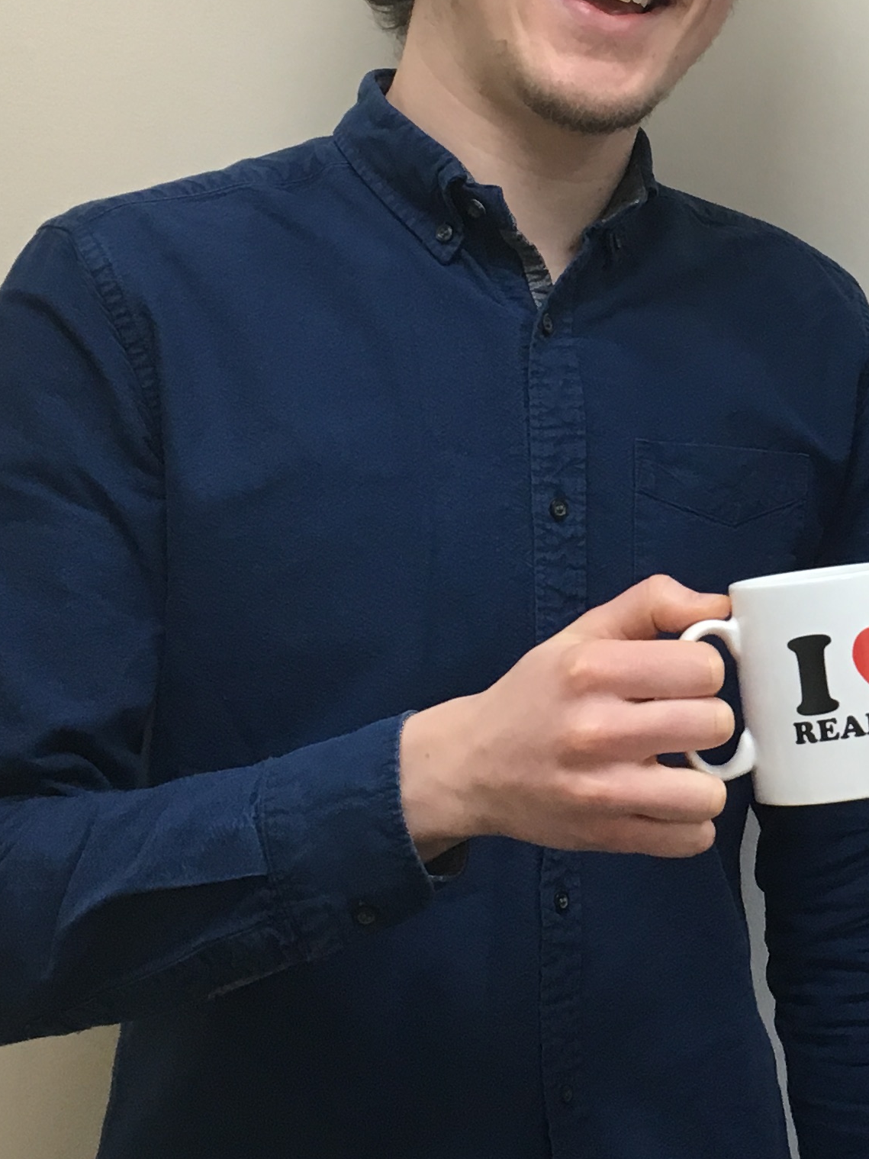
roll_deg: +0.4
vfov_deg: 25.3
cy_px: 447
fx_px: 2578
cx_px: 1079
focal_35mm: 77
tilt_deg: -9.4
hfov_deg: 18.1
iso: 50
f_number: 2.2
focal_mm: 4.15
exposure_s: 1/33
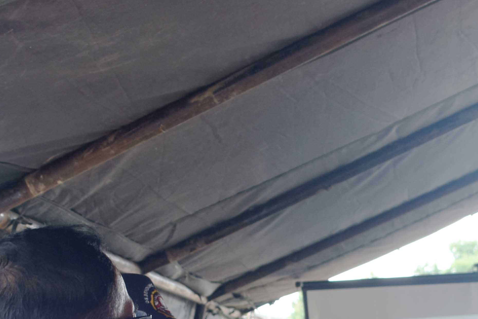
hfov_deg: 14.1
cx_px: 380
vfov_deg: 9.3
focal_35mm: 145
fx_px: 1925
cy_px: 428
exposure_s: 1/100
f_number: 5.6
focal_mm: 30
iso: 125
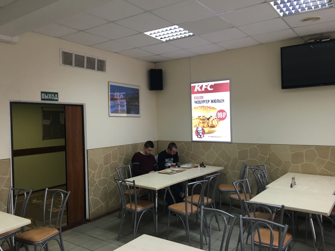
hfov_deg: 61.7
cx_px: 168
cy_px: 126
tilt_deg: +0.1
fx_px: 281
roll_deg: +1.0
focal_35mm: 29
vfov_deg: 48.2
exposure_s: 1/17
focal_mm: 4.15
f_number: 2.2
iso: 32
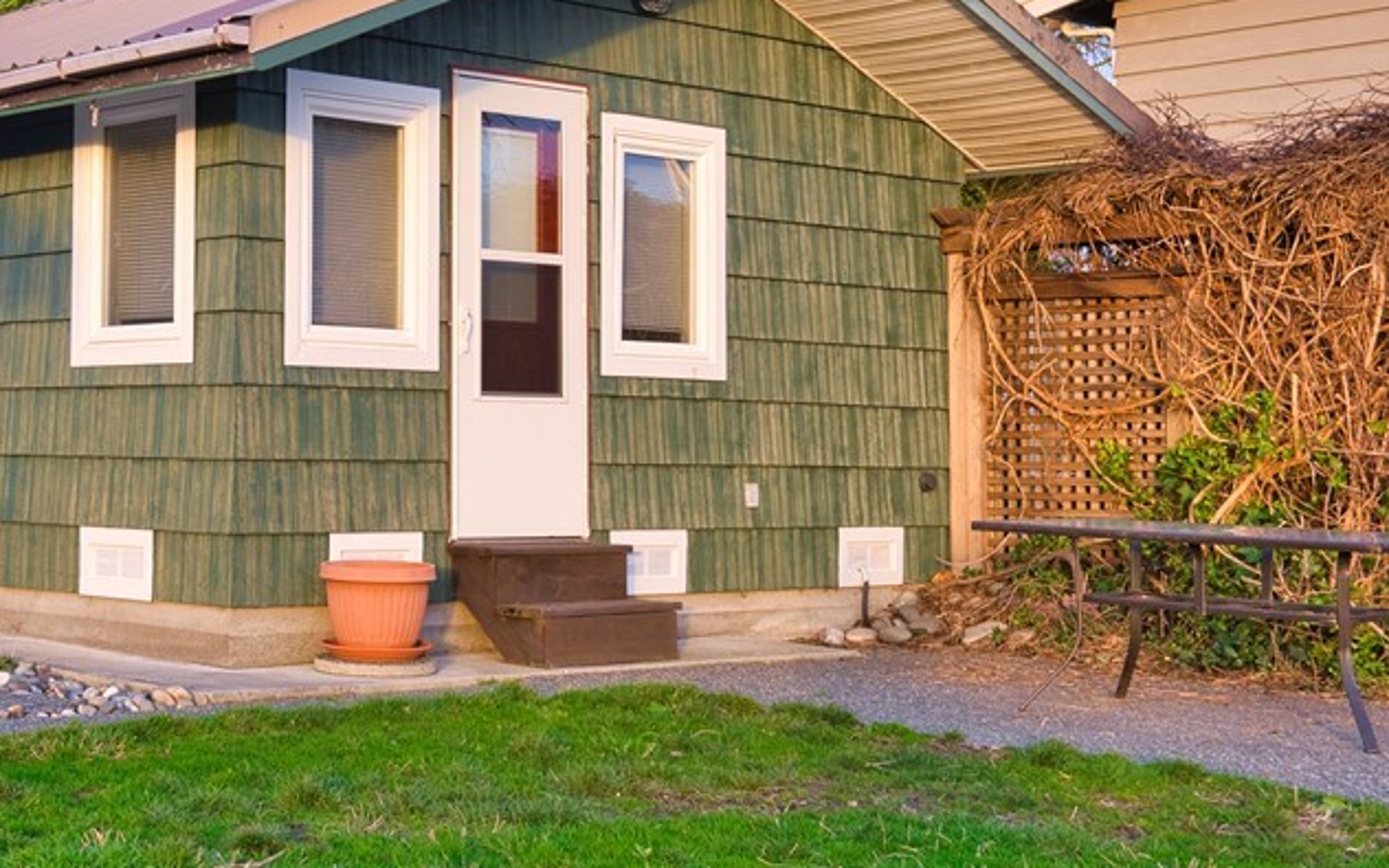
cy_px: 290
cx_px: 211
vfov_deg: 20.6
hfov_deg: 31.3
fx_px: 2385
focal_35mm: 63
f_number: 8
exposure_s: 1/30
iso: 160
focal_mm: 24
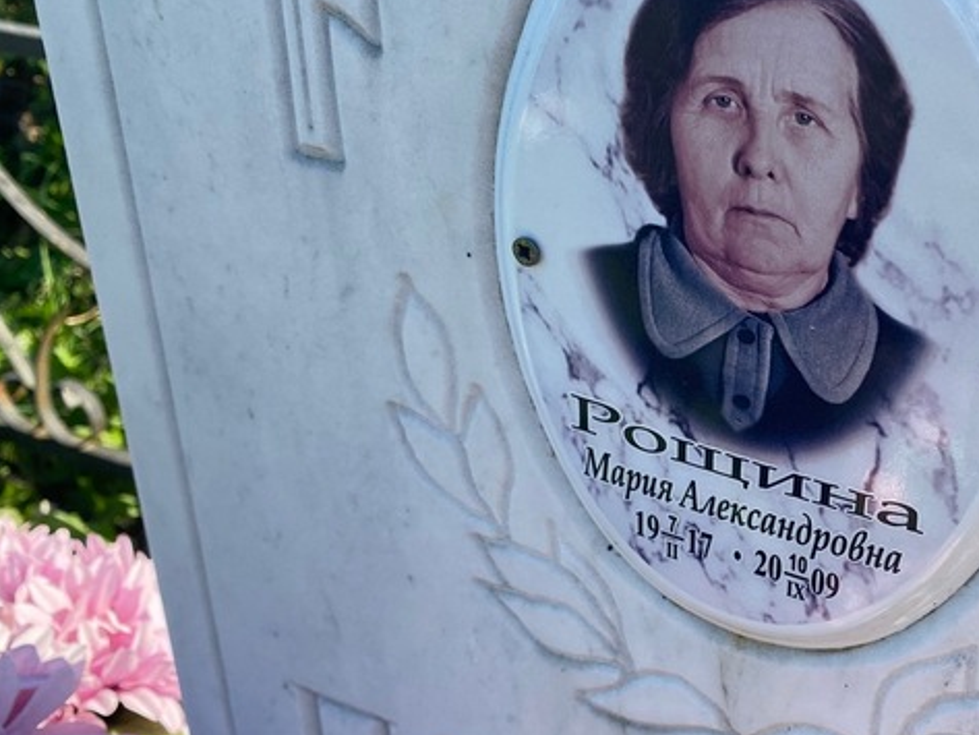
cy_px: 350
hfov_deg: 40.6
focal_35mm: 44
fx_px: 1245
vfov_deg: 32.9
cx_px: 826
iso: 32
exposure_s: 1/998
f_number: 1.8
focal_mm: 4.25
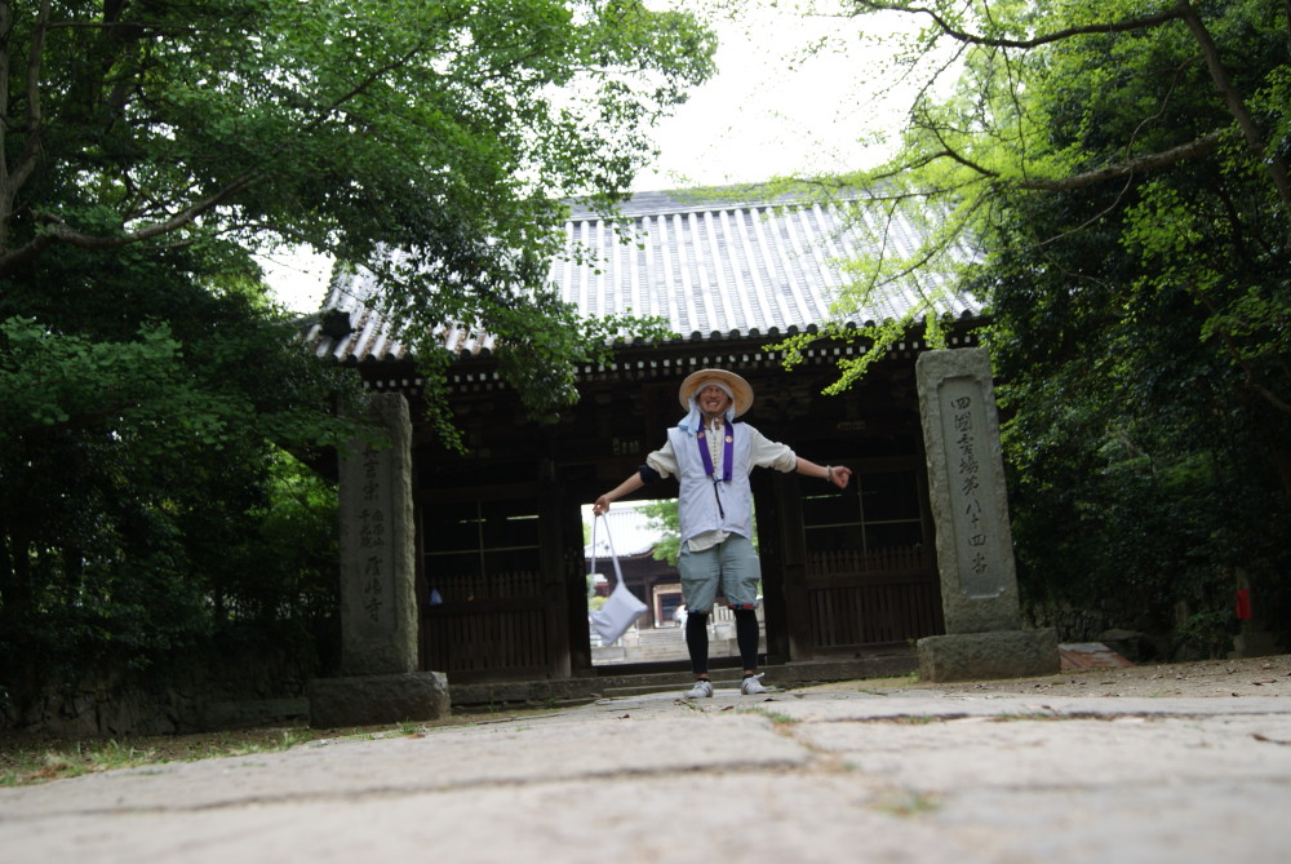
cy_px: 432
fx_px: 1400
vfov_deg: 34.3
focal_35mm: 39
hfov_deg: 49.5
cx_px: 646
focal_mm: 26
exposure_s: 1/50
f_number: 4.5
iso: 100
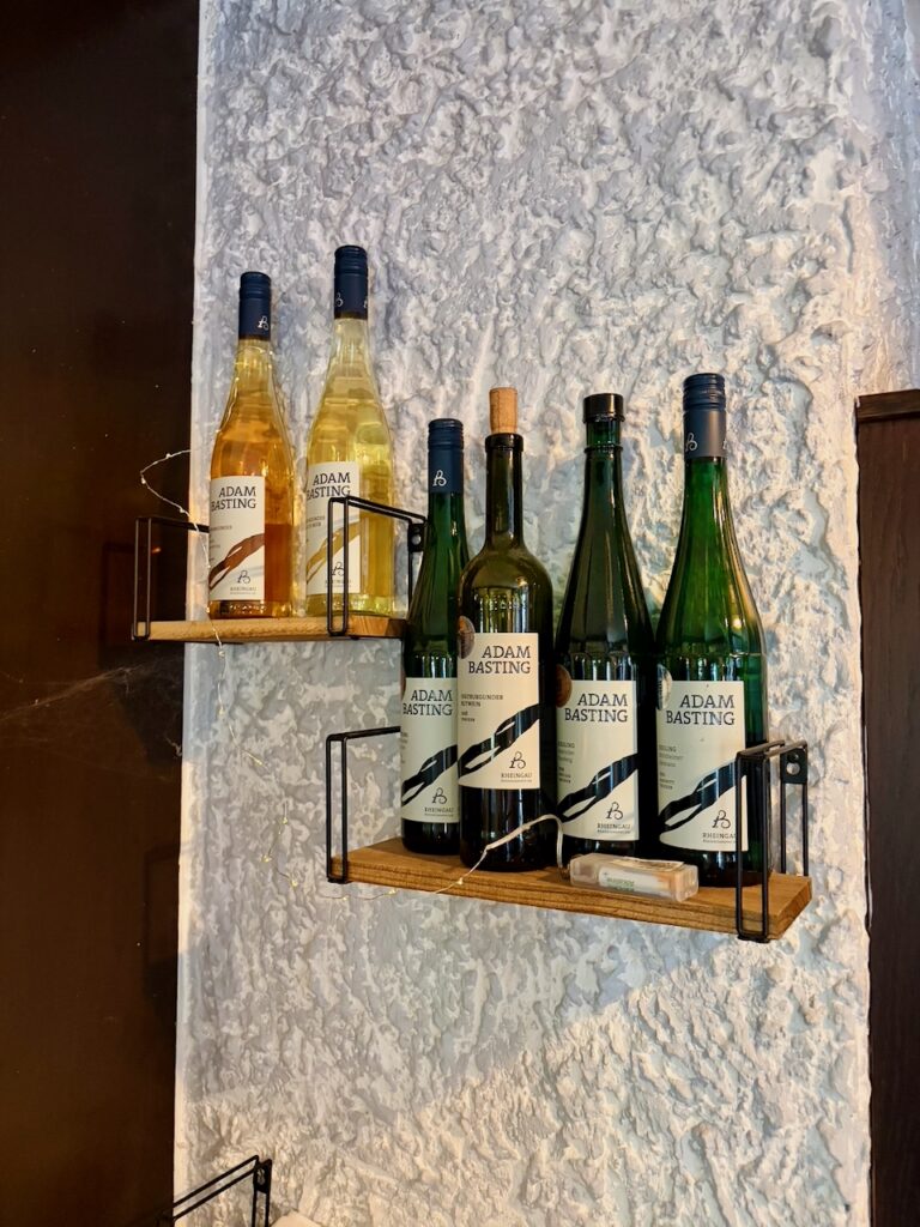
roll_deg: -1.2
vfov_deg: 67.3
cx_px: 460
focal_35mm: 26
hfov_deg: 53.1
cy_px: 614
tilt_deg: +1.5
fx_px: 921
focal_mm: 5.96
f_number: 1.6
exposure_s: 1/33
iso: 500
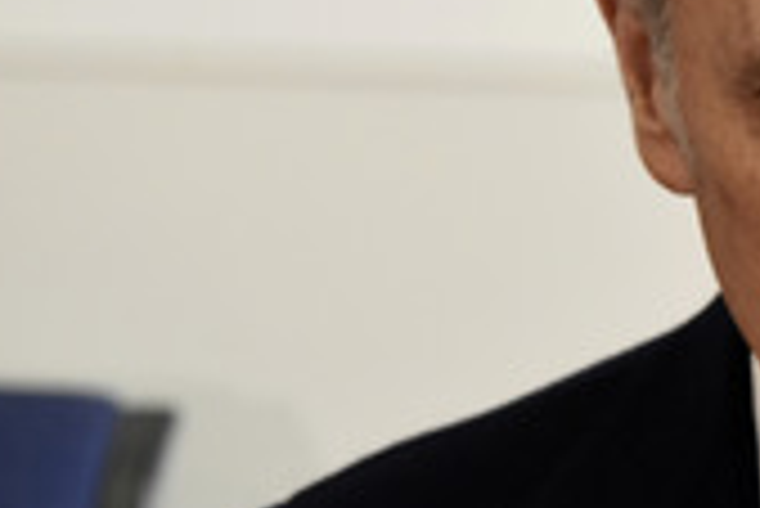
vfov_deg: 4.3
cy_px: 171
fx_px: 6761
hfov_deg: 6.4
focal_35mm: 320
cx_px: 911
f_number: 6.3
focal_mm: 120
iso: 3200
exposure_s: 1/160
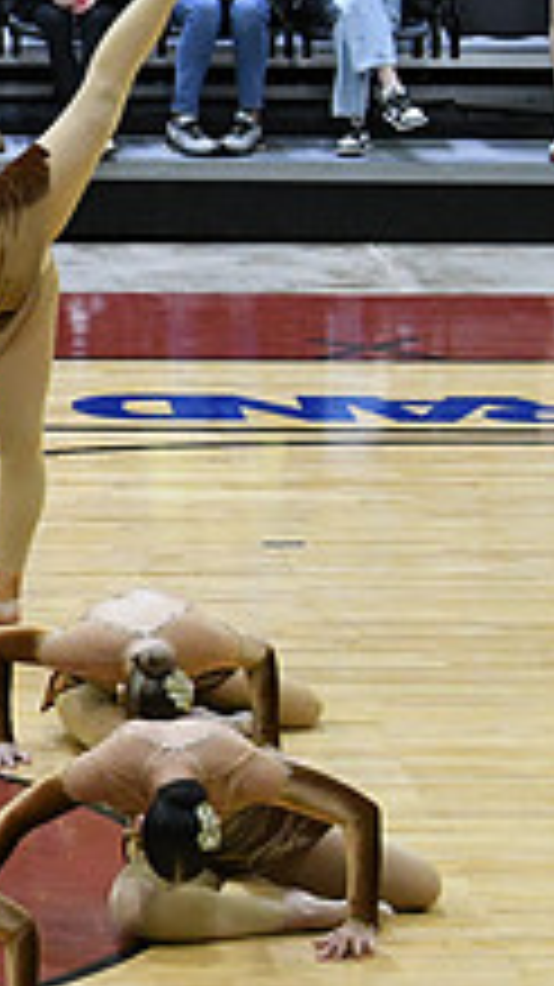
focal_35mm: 292
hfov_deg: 4.1
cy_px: 543
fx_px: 7635
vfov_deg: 7.4
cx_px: -743
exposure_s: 1/400
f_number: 4
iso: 5000
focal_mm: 70
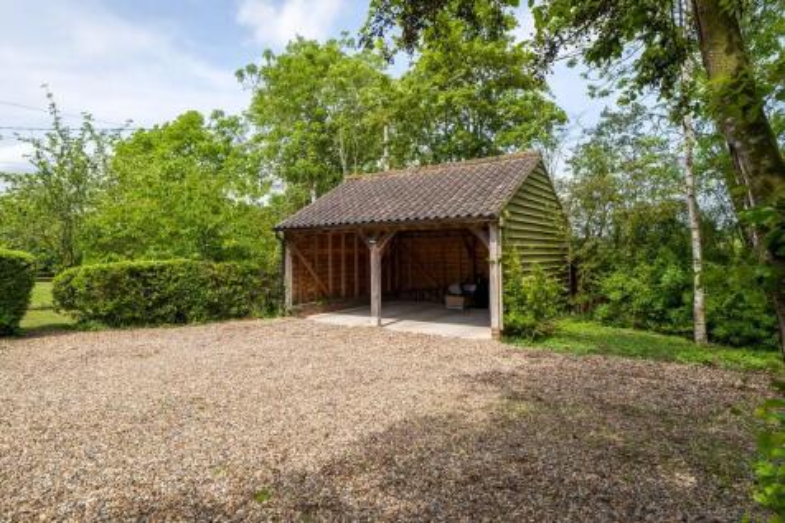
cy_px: 262
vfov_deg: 67.3
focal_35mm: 18
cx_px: 392
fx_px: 392
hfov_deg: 90.0
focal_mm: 12.3
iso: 160
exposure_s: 1/160
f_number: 9
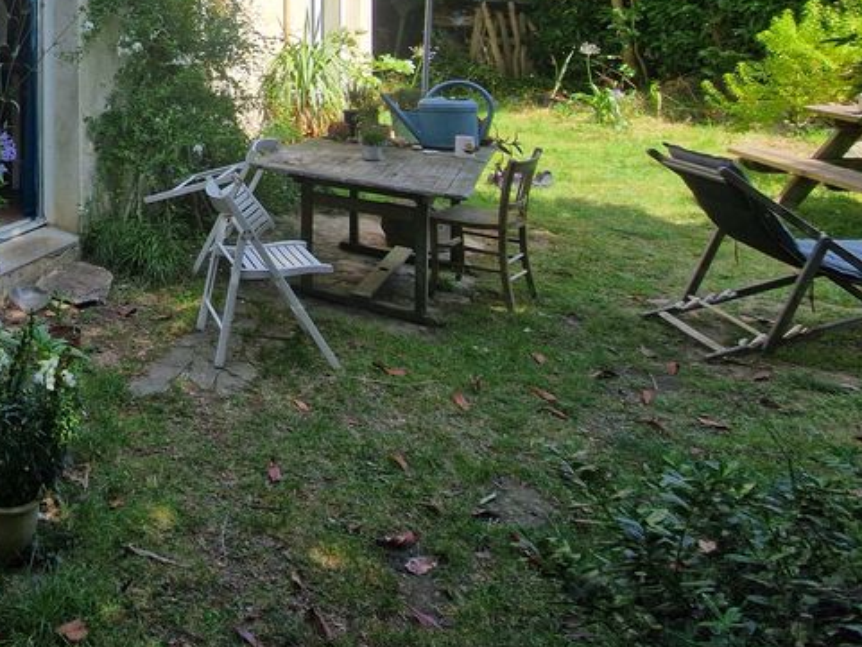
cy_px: 14
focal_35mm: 27
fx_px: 673
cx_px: -18
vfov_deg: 44.5
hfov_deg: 51.1
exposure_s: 1/1040
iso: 50
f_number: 2.2
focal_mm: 2.2
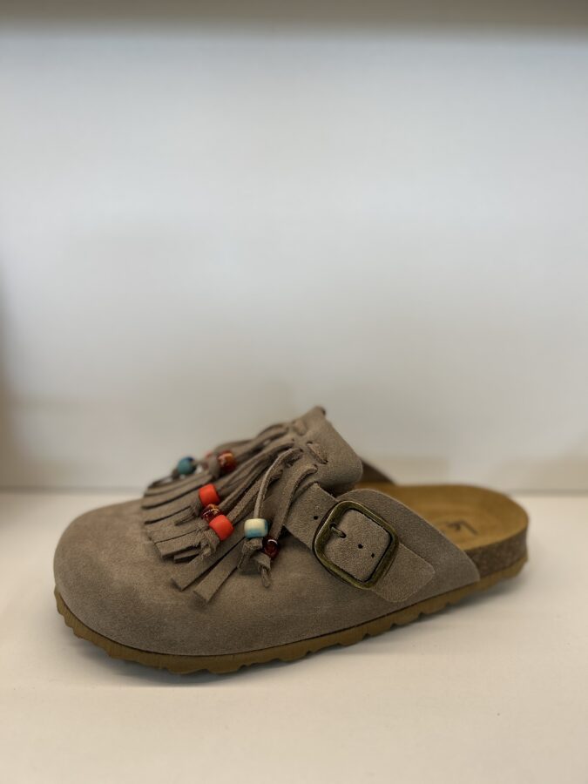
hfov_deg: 53.1
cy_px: 392
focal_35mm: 26
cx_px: 294
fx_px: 589
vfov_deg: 67.3
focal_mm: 5.7
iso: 32
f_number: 1.5
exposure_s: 1/129
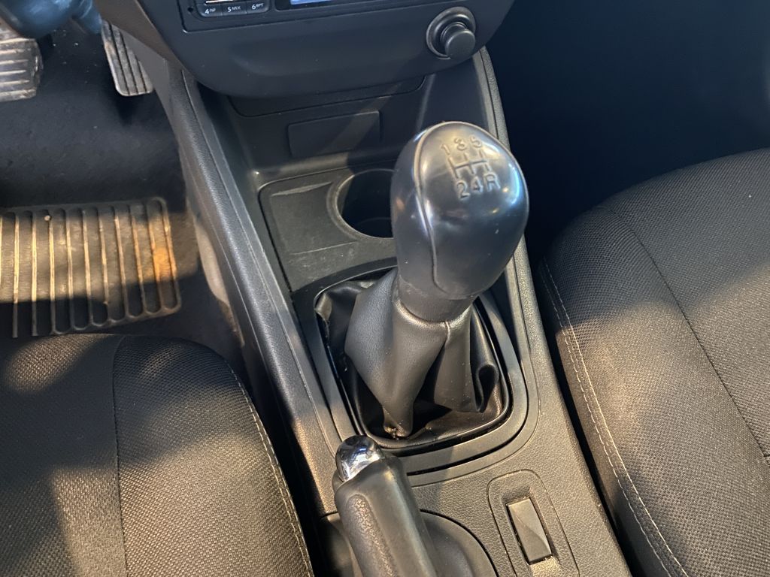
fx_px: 578
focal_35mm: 26
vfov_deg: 53.1
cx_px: 385
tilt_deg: -54.6
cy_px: 288
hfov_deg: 67.3
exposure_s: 1/14
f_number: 1.8
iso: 1000
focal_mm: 4.25
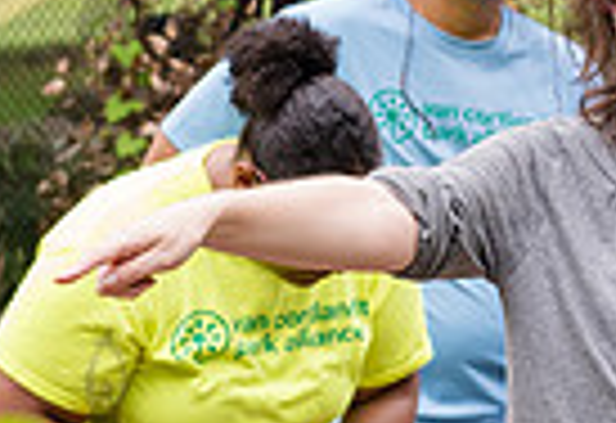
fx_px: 4955
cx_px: 748
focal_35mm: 287
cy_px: 182
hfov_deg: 7.1
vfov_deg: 4.9
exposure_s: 1/500
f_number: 4.5
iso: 640
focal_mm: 66
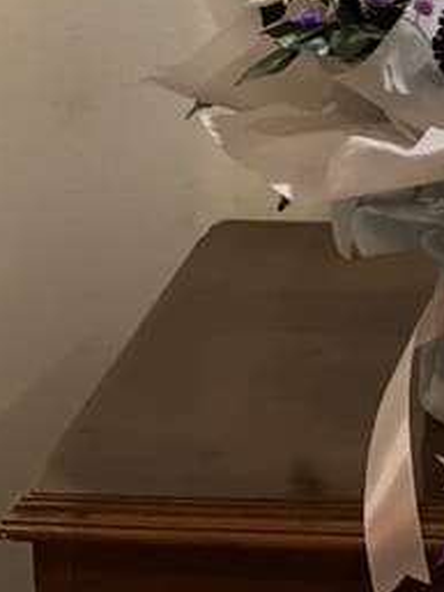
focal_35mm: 170
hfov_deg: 8.6
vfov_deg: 11.3
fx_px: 2905
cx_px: 543
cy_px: -162
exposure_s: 1/14
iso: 400
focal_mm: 7.5
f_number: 2.2
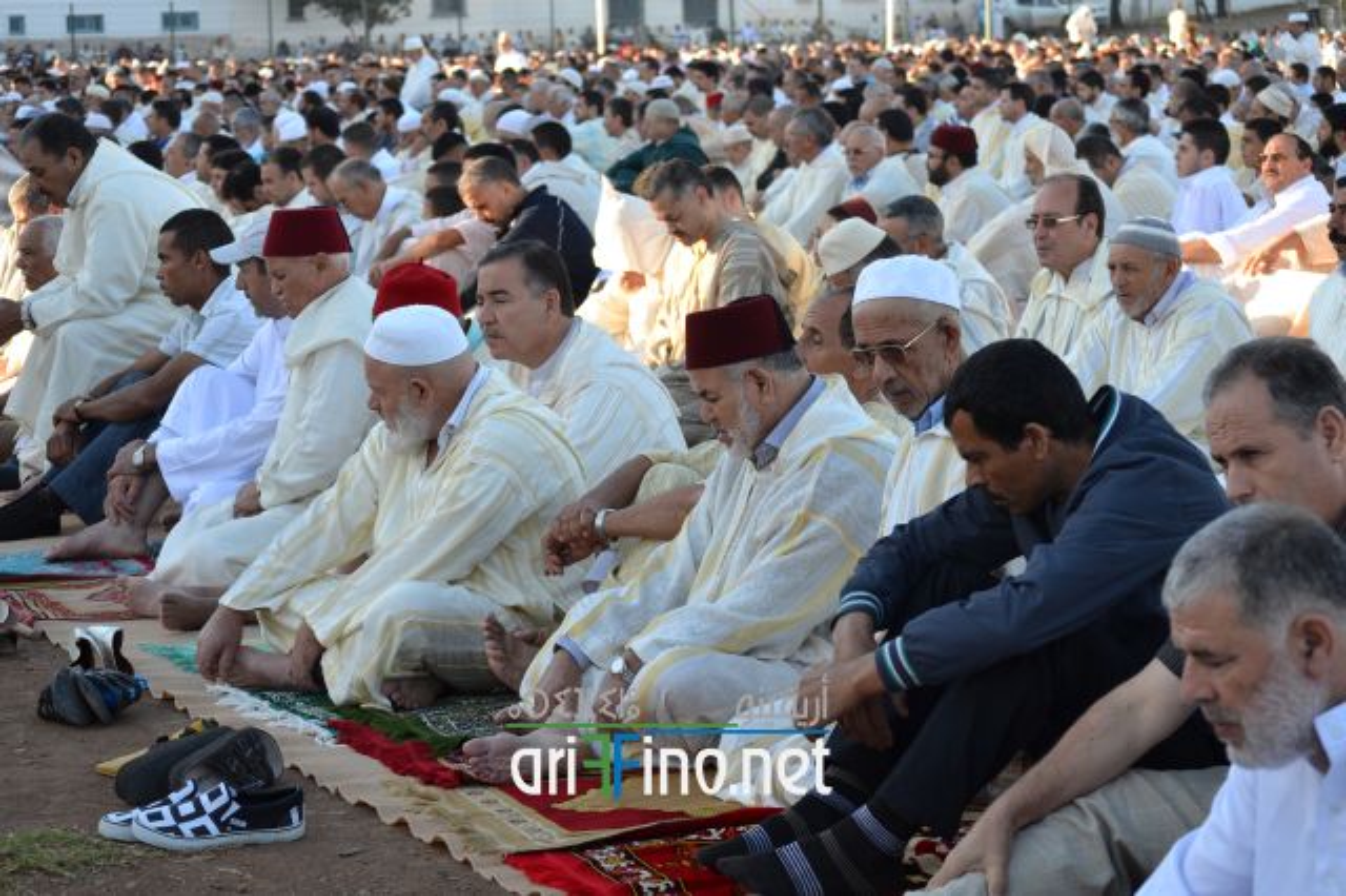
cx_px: 673
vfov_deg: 14.7
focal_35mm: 93
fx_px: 3475
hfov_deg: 21.9
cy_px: 448
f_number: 5.6
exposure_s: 1/125
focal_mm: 62
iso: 100
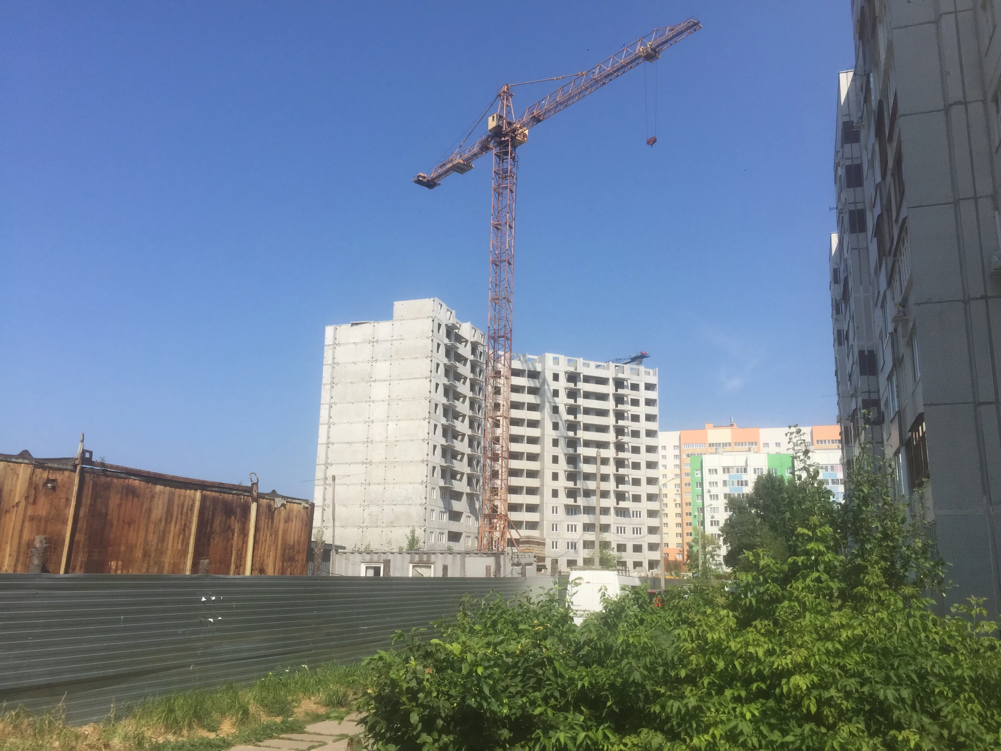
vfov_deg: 48.2
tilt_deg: +13.2
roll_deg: -2.2
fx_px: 839
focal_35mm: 29
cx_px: 500
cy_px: 376
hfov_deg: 61.7
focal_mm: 4.15
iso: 32
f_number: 2.2
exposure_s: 1/2639
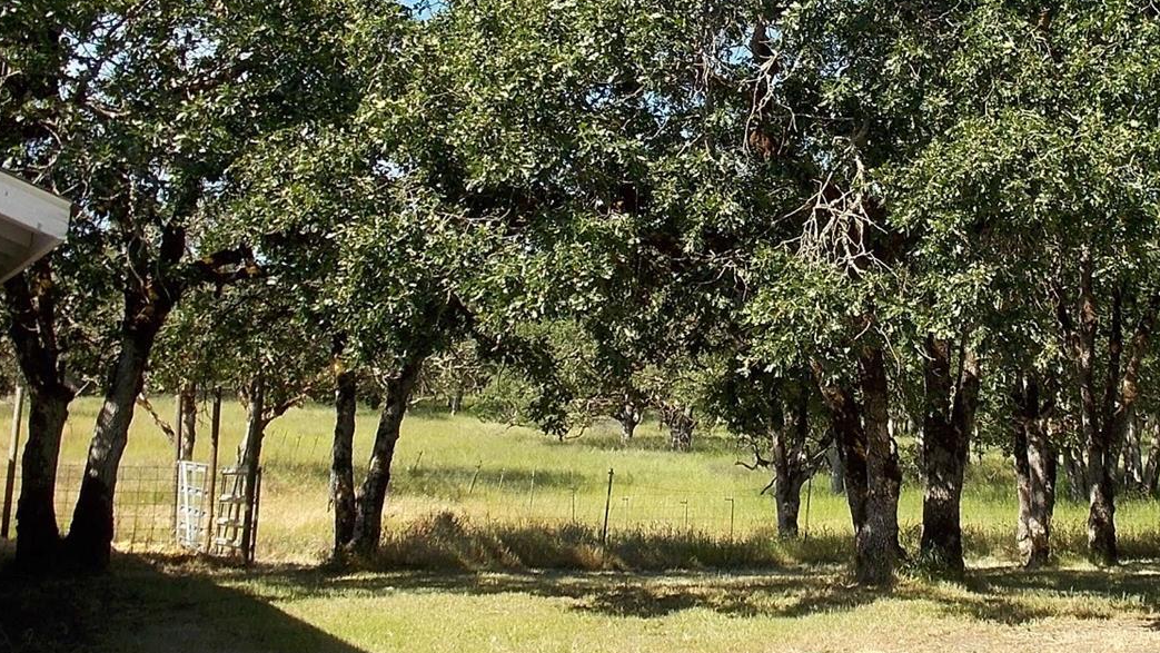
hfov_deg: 42.9
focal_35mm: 47
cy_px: 236
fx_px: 1446
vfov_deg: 25.4
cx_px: 802
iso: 80
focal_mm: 5.3
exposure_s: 1/500
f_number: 3.3
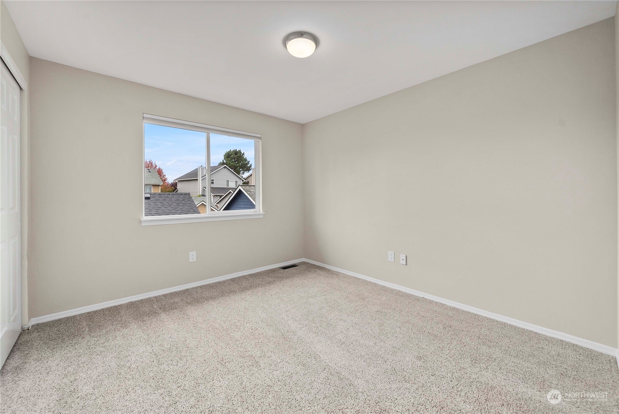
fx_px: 224
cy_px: 207
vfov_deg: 85.5
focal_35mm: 13
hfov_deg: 108.3
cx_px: 310
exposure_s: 1/100
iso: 80
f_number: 7.1
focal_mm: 13
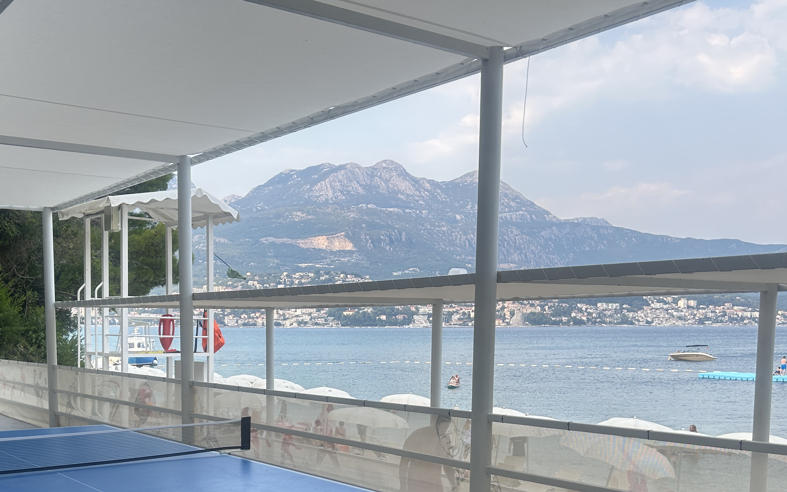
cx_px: 307
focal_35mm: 41
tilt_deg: -6.0
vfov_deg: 30.0
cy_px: 435
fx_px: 879
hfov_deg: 47.9
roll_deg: +0.6
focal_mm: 5.7
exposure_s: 1/1196
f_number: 1.5
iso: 50
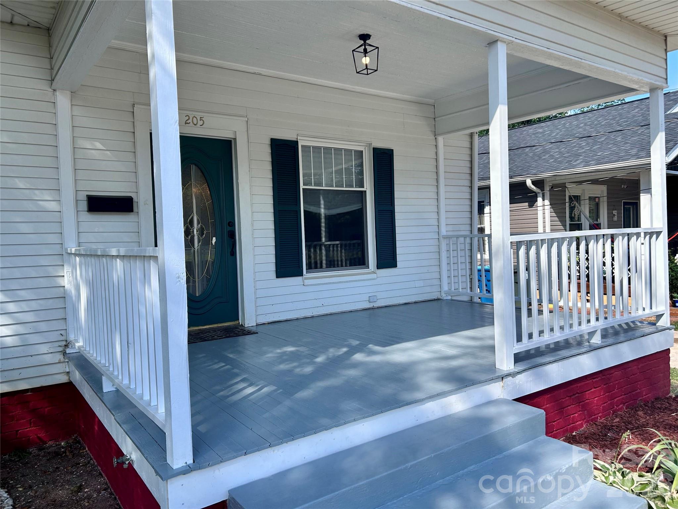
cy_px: 254
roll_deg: +1.7
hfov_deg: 67.3
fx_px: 509
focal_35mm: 26
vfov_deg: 53.1
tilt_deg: -1.1
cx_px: 339
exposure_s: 1/1395
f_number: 1.5
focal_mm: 5.7
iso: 50
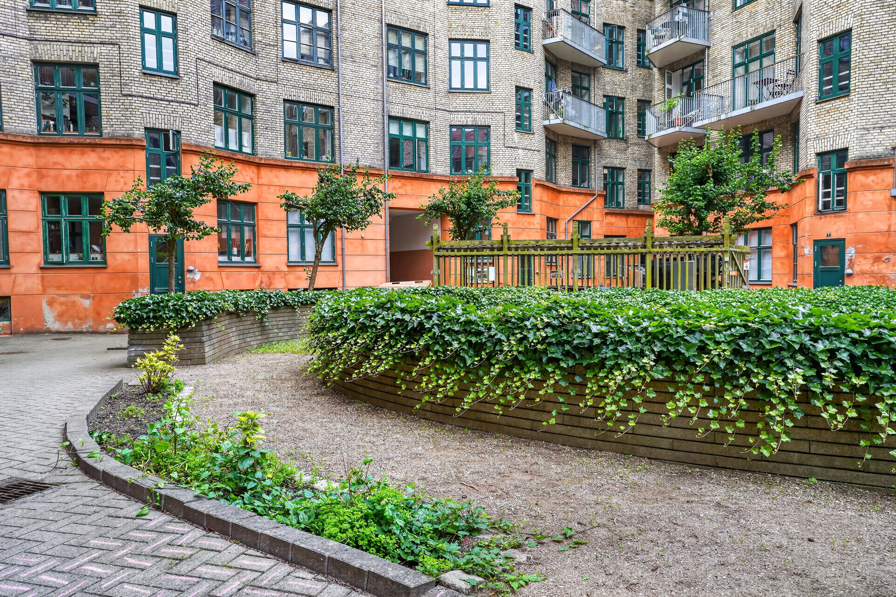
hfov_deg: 71.5
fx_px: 622
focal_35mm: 25
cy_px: 298
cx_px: 448
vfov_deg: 51.3
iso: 400
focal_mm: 25
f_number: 8
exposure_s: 1/10
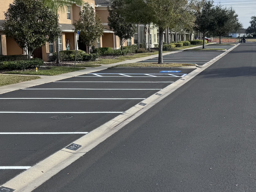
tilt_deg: -7.0
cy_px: 75
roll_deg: +0.3
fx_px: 407
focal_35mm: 55
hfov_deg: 32.6
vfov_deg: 26.5
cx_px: 246
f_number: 1.78
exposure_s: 1/4049
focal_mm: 6.86
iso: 80
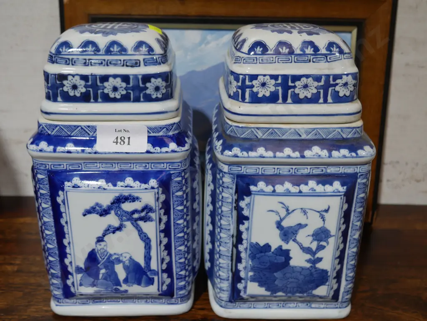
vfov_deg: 37.8
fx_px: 469
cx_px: 214
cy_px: 160
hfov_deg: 49.0
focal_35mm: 38
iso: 320
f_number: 4.1
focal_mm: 19
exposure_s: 1/60
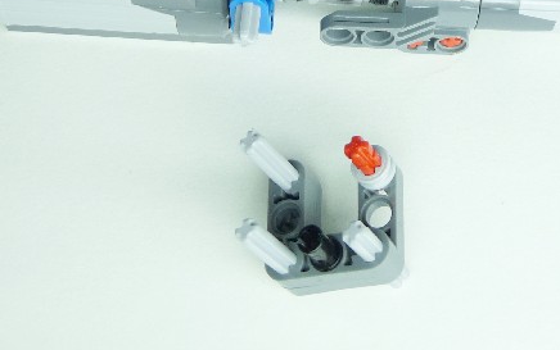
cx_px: 390
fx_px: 1038
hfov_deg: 29.9
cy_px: -24
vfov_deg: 18.5
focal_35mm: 68
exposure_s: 1/60
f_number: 3
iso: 100
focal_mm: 6.2
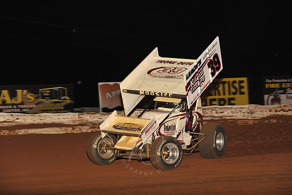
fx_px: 916
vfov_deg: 12.1
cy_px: 98
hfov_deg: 18.1
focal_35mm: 113
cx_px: 147
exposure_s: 1/320
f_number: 6.3
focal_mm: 112
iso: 800
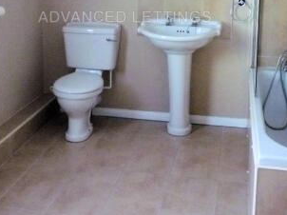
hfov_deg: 34.3
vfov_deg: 25.4
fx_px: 464
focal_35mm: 56
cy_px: 29
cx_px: 127
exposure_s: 1/8
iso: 400
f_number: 3.3
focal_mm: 5.2
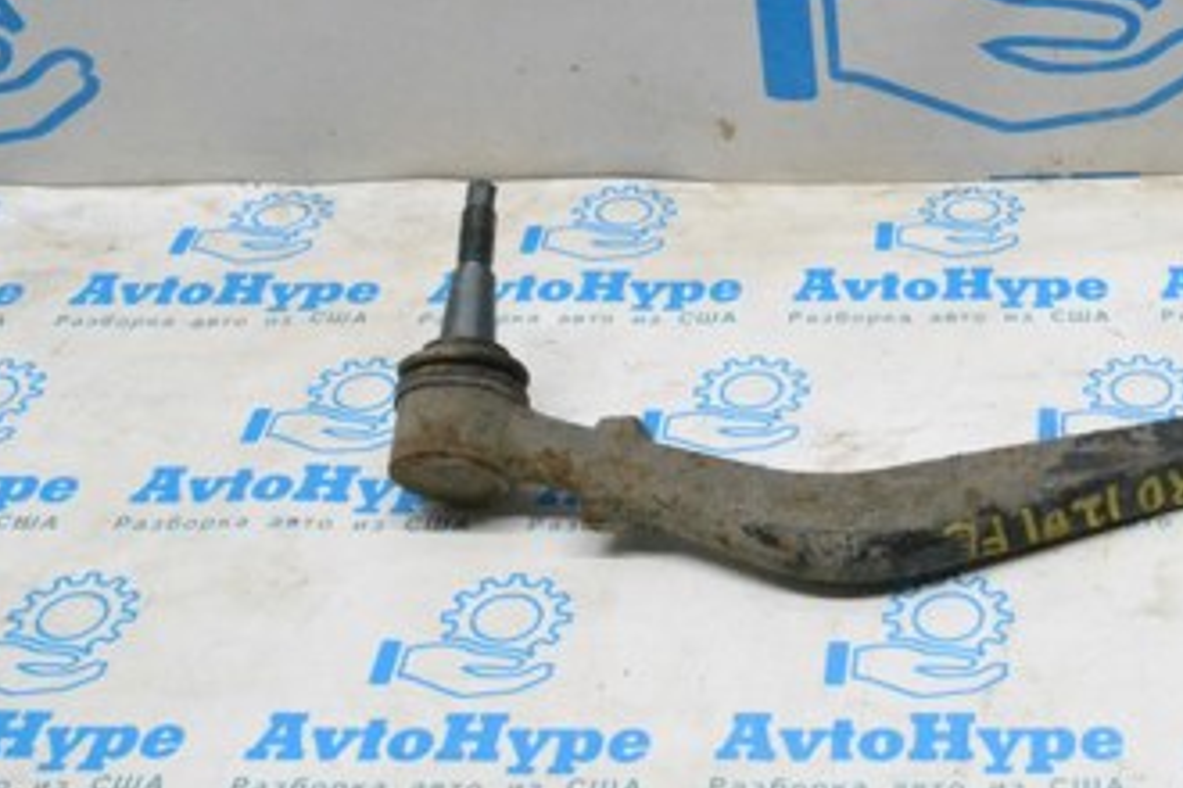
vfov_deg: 21.1
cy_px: 211
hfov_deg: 30.0
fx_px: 2103
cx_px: 1083
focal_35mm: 64
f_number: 13
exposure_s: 1/125
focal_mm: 22
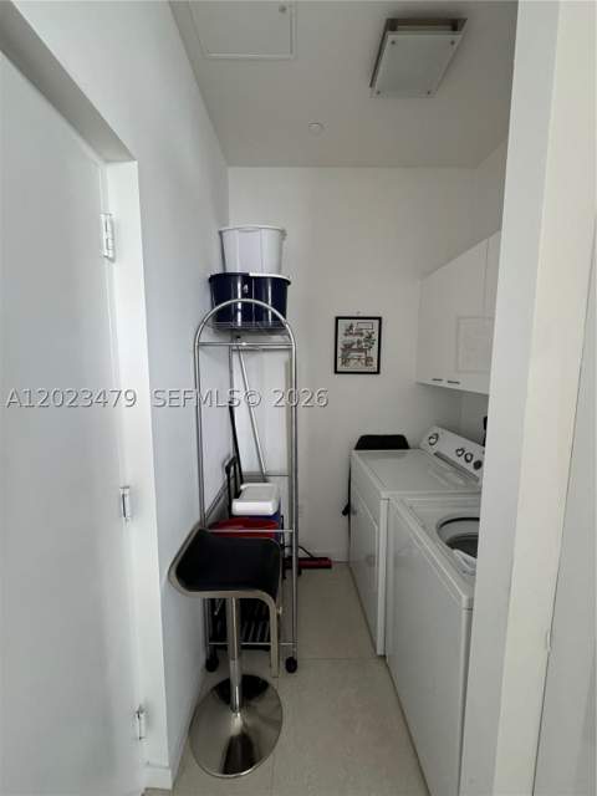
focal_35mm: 14
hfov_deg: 85.7
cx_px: 298
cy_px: 398
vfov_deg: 102.1
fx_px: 322
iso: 320
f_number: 2.2
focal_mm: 2.22
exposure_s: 1/99
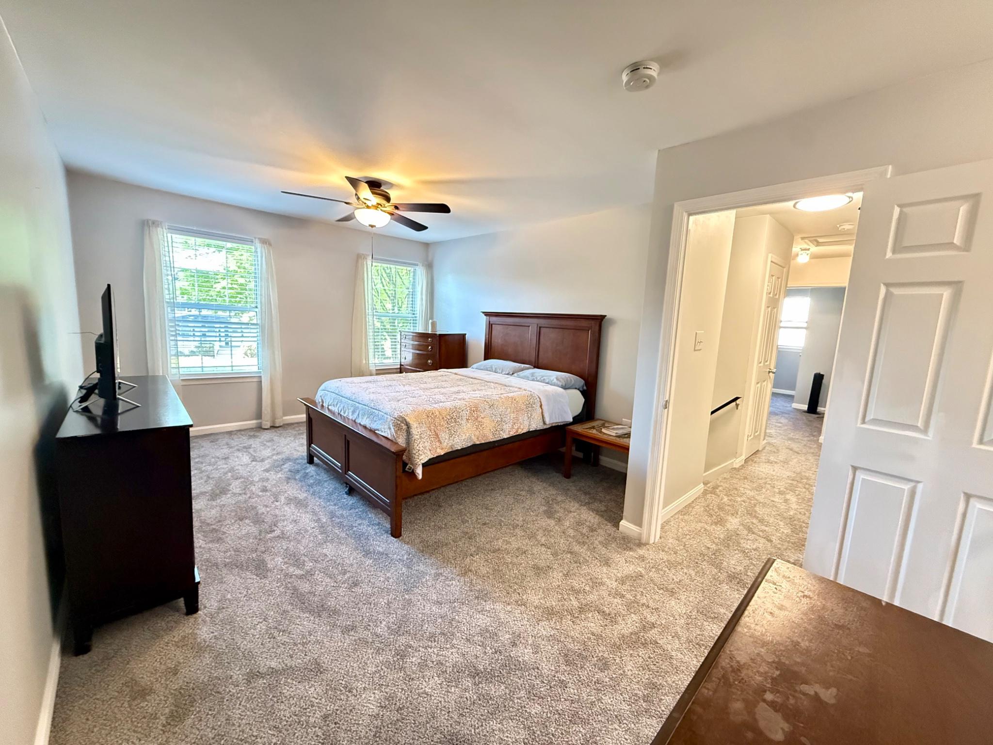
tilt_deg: -7.7
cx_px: 496
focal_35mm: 14
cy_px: 372
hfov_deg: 102.1
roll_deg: -2.5
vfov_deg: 85.7
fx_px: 402
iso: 1000
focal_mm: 2.22
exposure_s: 1/40
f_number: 2.2
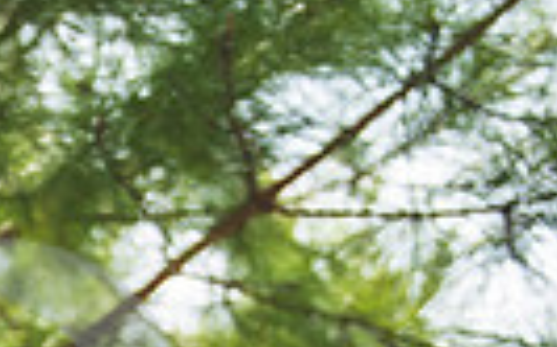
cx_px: -393
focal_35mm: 134
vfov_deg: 9.2
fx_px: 2033
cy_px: 693
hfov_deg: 14.1
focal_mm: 28
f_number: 2.8
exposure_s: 1/640
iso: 100
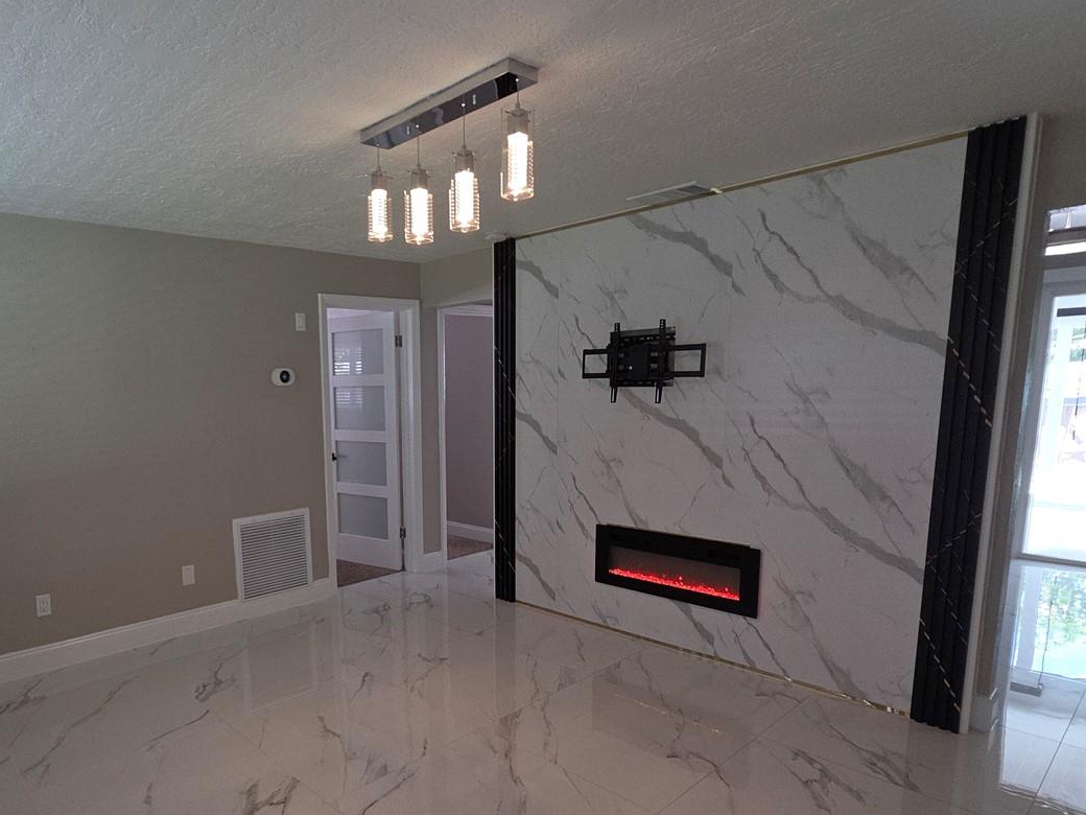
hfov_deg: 79.7
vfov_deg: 65.3
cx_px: 383
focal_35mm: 20
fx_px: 627
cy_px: 490
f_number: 2.2
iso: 50
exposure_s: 1/60
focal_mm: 2.2
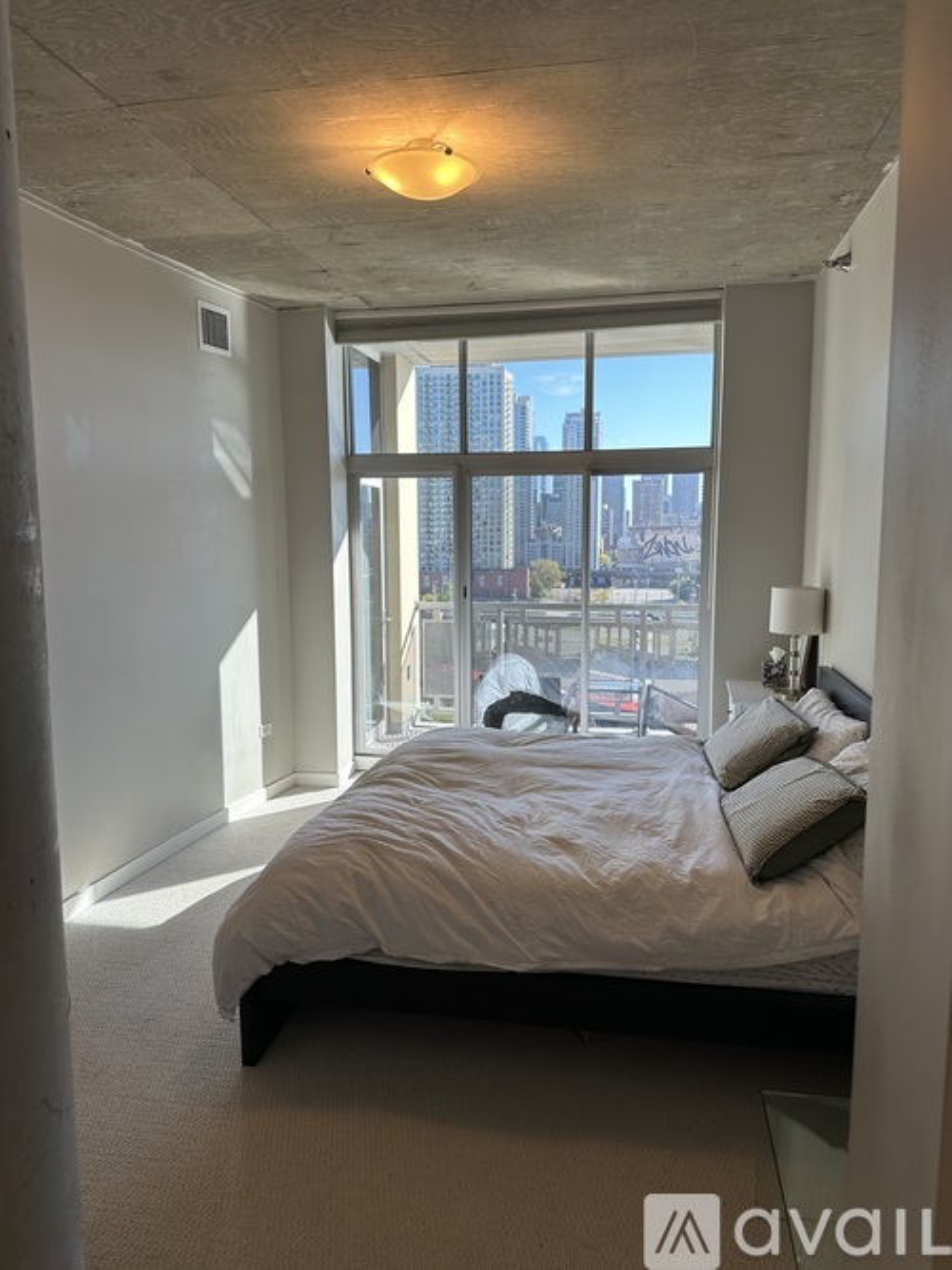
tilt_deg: -6.7
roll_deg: -0.2
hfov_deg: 56.8
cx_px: 476
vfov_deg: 71.6
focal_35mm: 24
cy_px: 635
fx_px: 880
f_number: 1.78
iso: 80
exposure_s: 1/250
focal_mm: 6.86
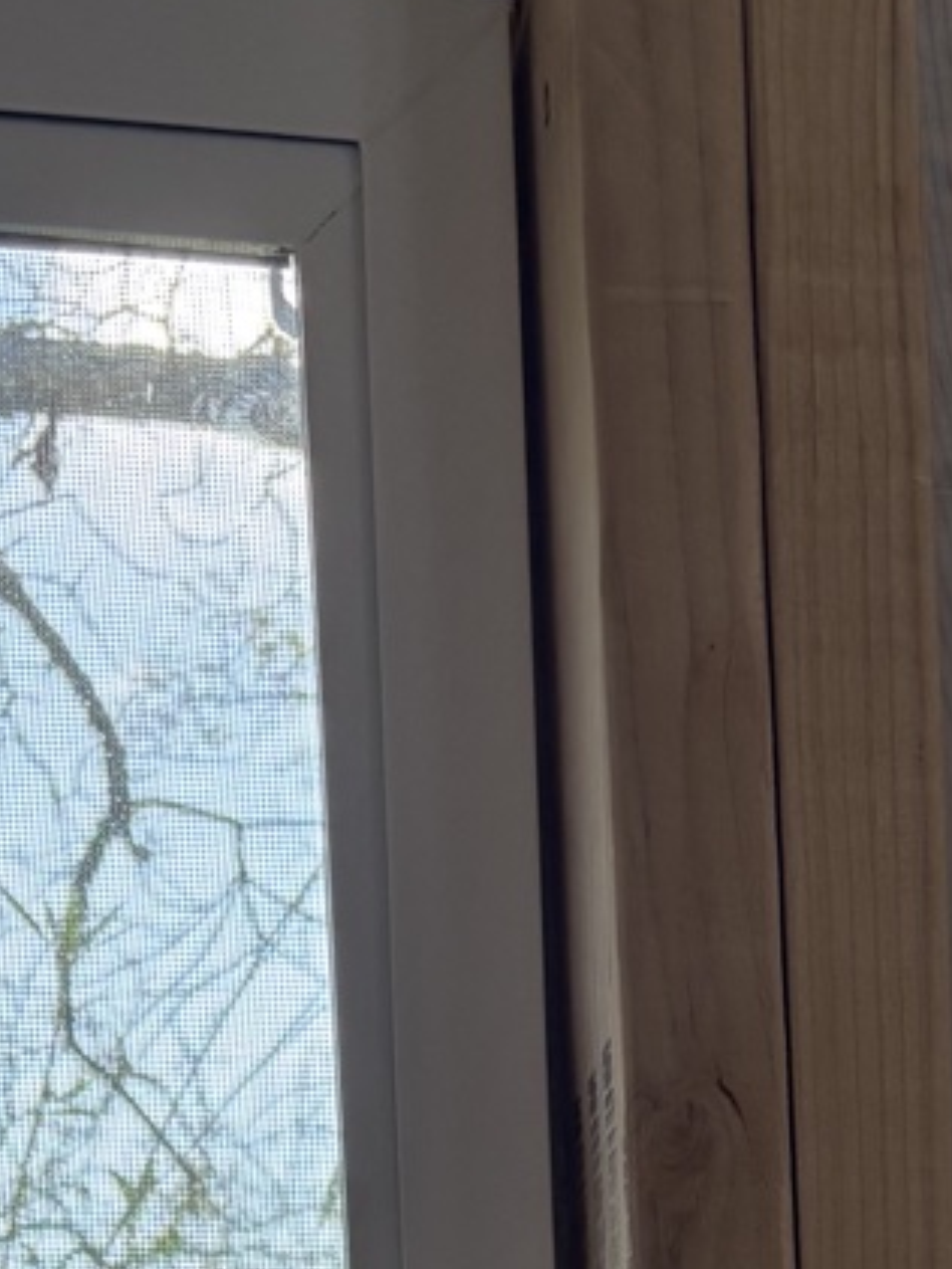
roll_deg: +2.3
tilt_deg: -2.7
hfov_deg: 15.0
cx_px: 896
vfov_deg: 17.1
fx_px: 3555
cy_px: 2194
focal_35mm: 97
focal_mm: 5.96
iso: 125
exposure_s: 1/157
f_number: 1.6
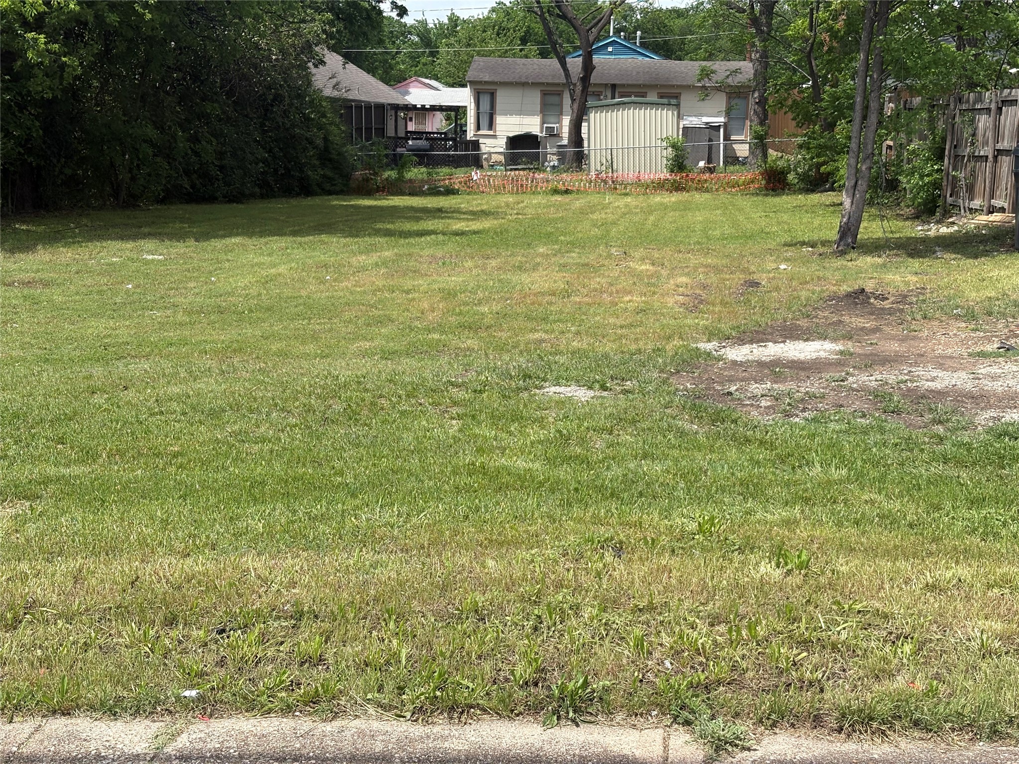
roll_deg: -0.4
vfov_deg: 28.0
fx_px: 1531
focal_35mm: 52
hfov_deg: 36.8
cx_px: 510
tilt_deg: -8.5
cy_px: 382
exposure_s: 1/3636
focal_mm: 5.96
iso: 50
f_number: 1.6
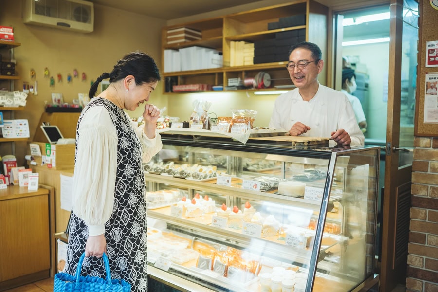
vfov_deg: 37.9
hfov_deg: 54.4
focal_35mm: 35
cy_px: 146
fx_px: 426
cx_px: 219
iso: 400
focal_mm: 35
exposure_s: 1/125
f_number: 2.2
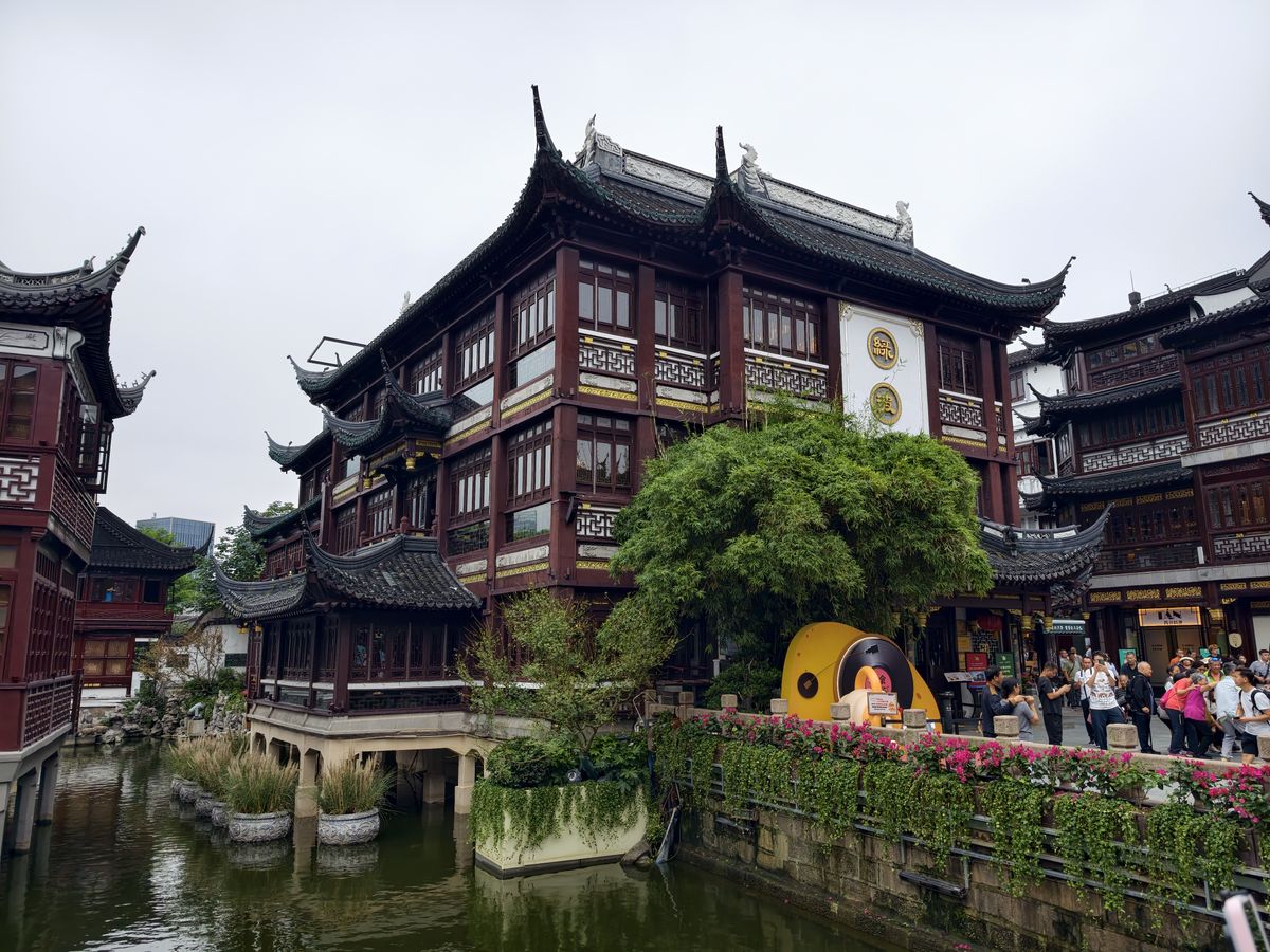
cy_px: 476
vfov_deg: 56.8
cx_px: 635
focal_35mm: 24
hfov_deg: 71.6
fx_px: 881
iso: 71
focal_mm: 7
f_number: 1.57
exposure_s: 1/501
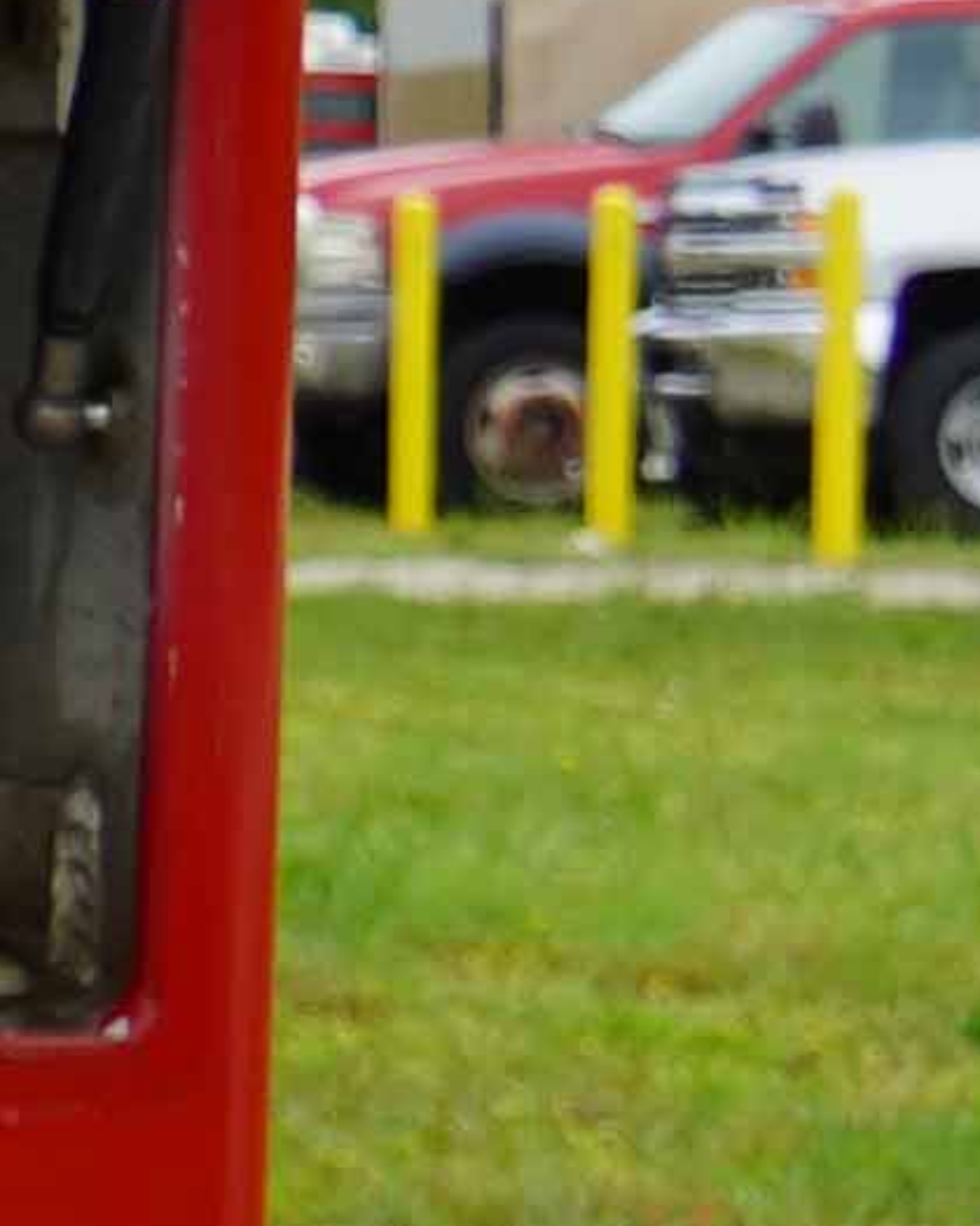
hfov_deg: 3.3
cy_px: 381
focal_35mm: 419
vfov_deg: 4.6
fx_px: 15195
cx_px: -5108
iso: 100
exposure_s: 1/100
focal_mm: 26
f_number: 7.1
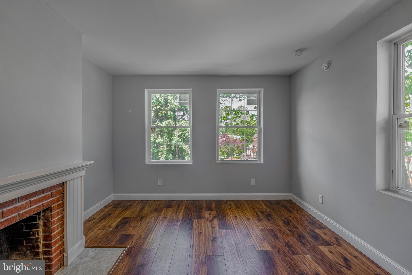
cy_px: 138
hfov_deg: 96.7
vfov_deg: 73.8
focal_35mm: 16
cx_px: 206
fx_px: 183
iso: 640
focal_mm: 16
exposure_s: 1/1250
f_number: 5.6
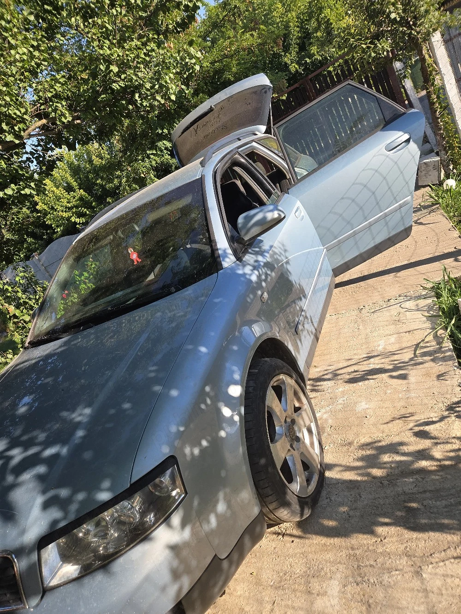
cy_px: 307
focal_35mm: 23
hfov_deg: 58.9
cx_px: 230
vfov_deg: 73.9
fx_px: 408
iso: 80
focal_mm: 5.4
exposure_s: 1/2000
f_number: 1.8
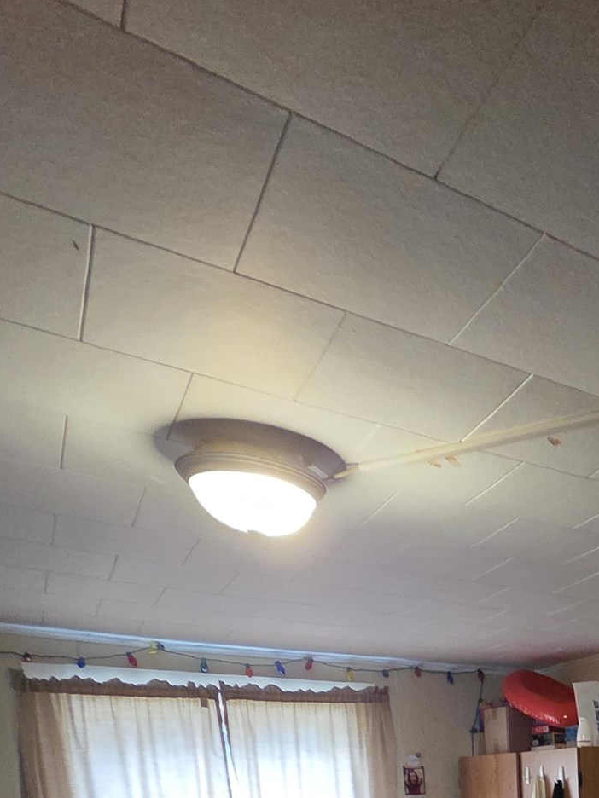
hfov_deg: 37.0
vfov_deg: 42.9
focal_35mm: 32
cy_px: 898
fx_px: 738
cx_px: 663
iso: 1600
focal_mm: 2.2
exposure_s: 1/60
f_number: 2.2
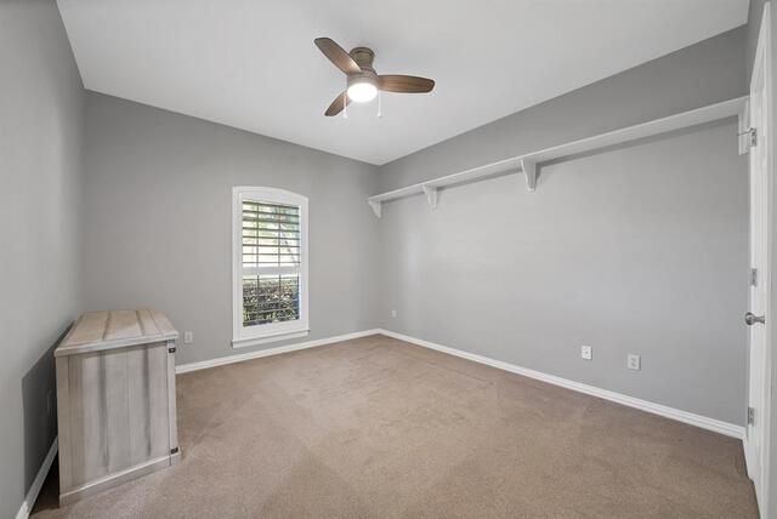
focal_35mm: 12
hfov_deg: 112.6
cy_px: 260
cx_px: 388
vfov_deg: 90.1
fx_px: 259
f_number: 9
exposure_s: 1/2
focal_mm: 12
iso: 640
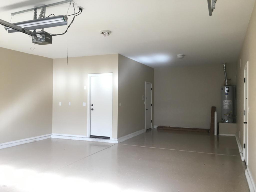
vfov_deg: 48.2
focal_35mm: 29
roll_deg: +0.5
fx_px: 214
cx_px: 128
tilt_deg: +0.9
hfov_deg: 61.7
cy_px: 96
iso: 32
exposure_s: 1/30
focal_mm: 4.15
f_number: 2.2
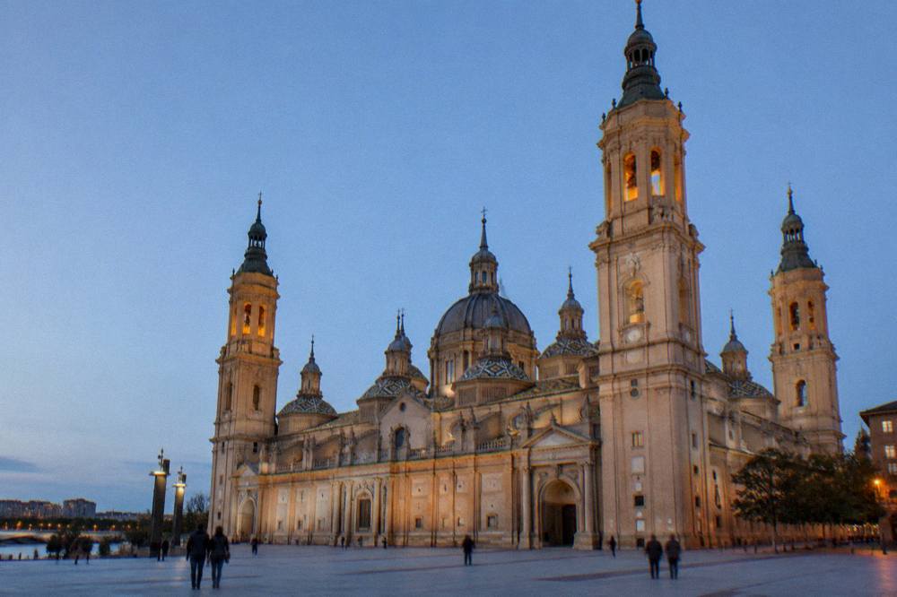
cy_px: 298
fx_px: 872
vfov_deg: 37.8
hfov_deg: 54.5
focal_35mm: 35
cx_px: 448
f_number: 10
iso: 500
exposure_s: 1/200
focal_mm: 35
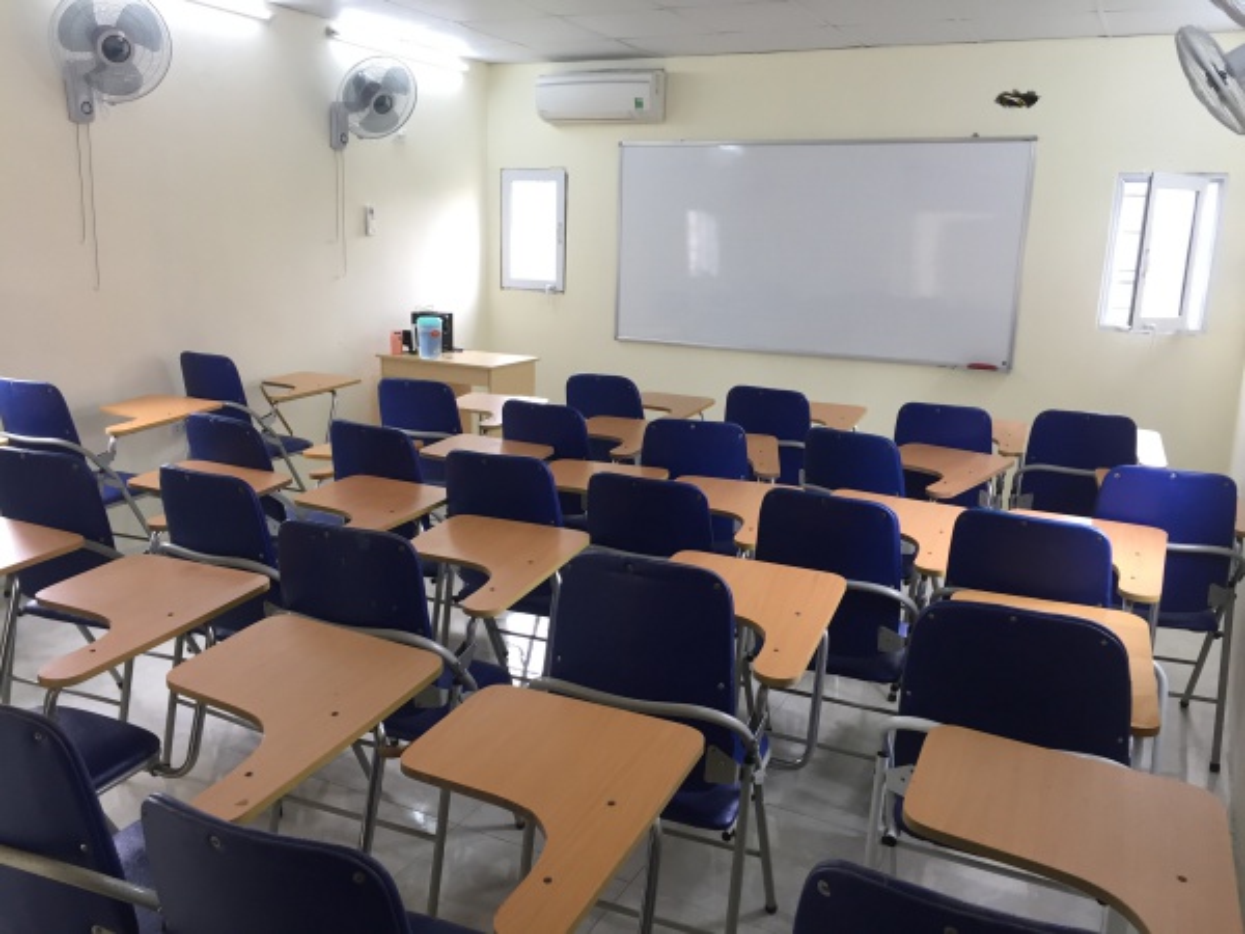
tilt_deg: -13.9
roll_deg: -3.0
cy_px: 467
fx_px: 1043
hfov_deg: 61.7
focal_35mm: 29
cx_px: 622
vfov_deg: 48.2
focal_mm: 4.15
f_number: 2.2
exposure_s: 1/33
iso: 40
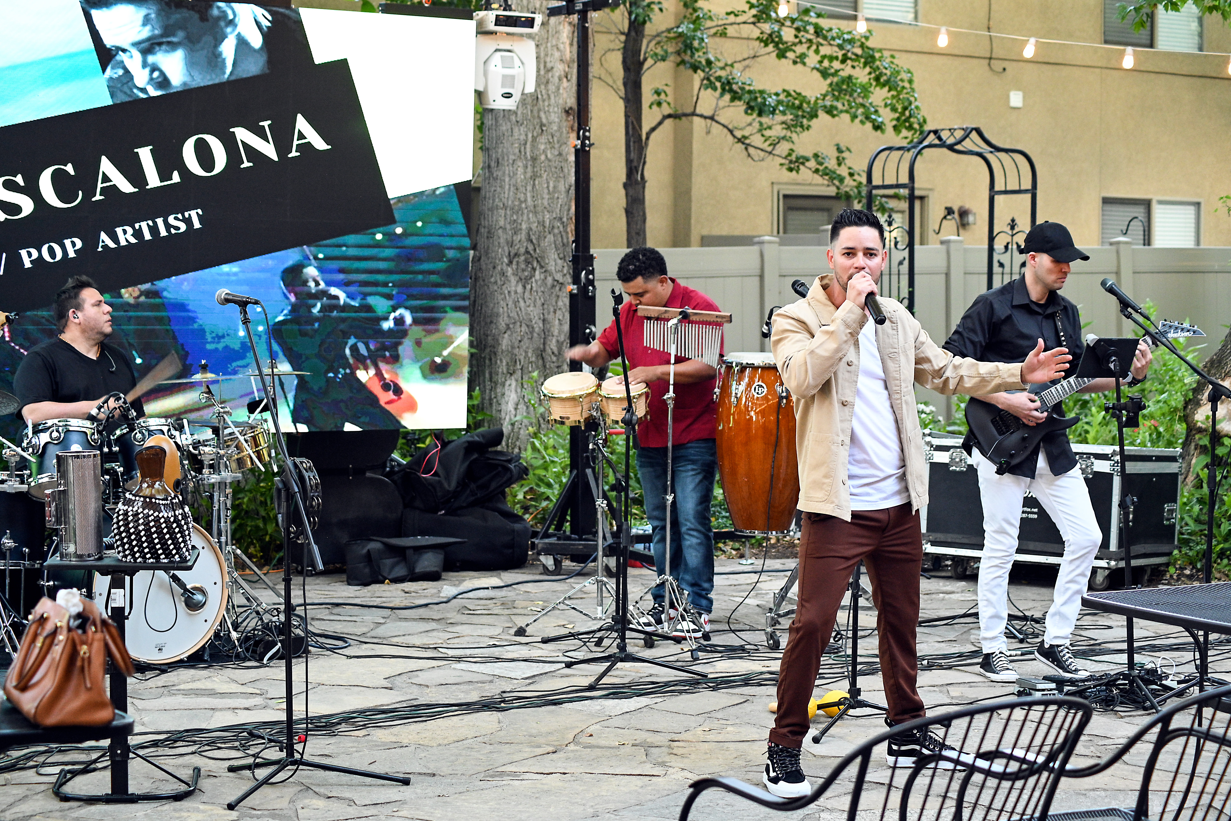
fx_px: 2428
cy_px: 413
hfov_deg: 28.5
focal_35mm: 71
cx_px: 623
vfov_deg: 19.2
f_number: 5.6
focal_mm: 70
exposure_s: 1/160
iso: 3200
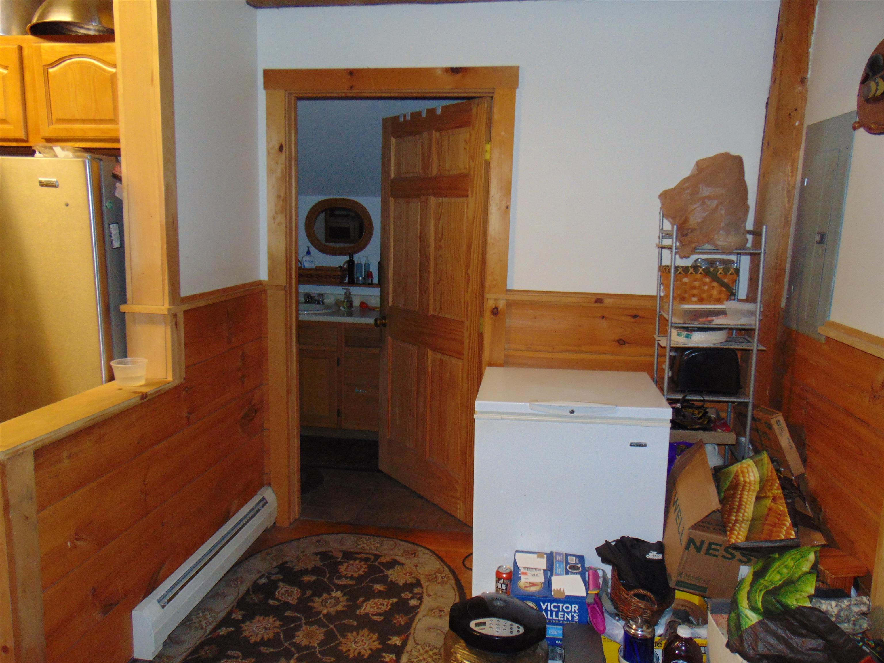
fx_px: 638
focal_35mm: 25
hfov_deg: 69.4
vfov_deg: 54.9
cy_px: 332
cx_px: 442
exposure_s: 1/30
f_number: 3
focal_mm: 4.5
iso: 200
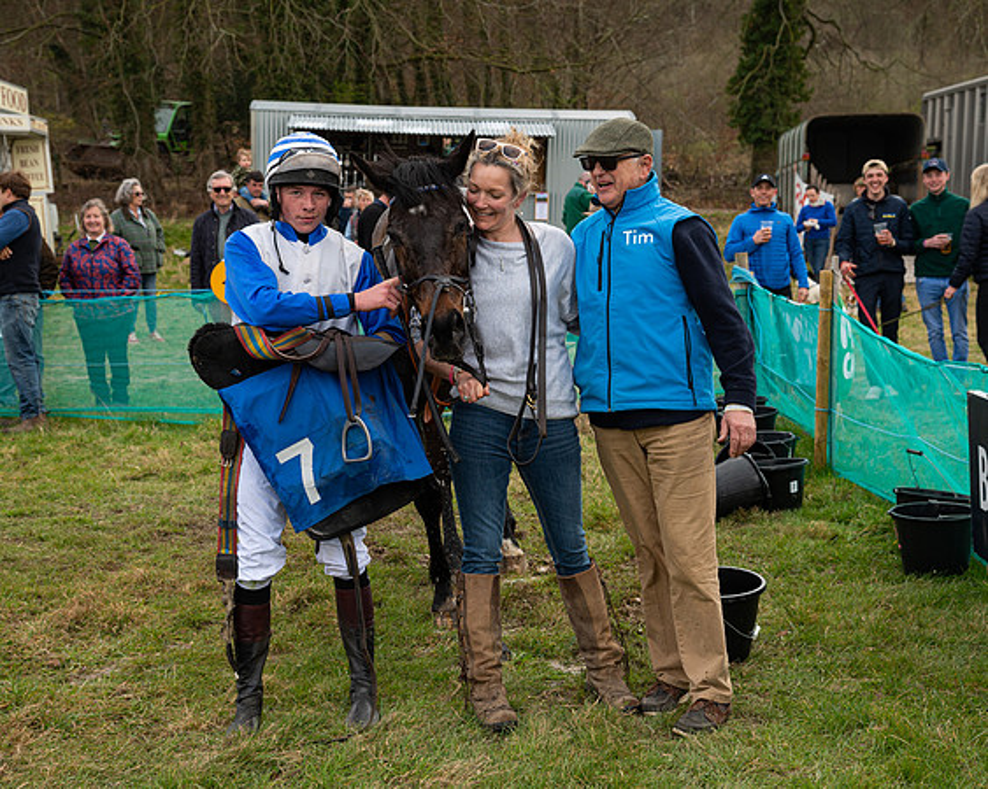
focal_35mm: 62
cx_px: 486
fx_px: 1813
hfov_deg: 30.5
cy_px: 394
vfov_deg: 24.6
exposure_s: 1/250
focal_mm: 55
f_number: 5
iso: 200
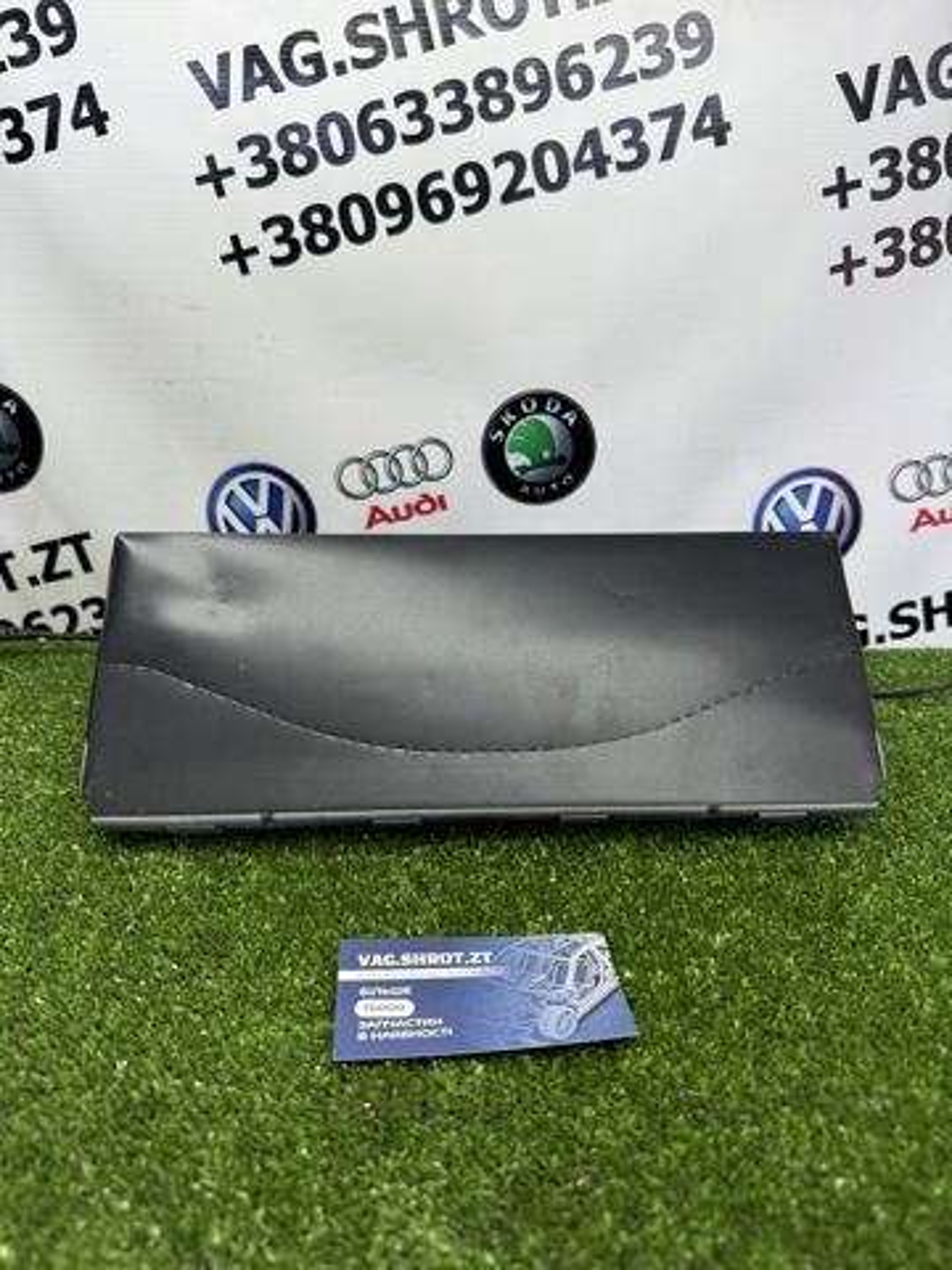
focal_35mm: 24
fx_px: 880
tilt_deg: -19.5
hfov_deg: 56.8
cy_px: 635
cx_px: 476
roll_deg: -1.0
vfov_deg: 71.6
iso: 64
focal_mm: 6.76
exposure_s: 1/167
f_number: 1.78
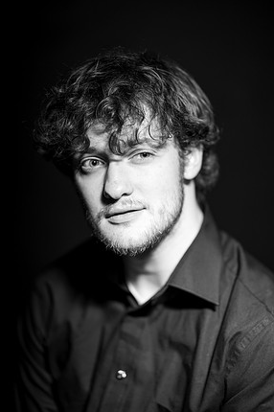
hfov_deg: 12.4
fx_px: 1258
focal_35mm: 110
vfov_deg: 18.6
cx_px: 143
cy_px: 207
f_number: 1.4
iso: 100
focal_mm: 105
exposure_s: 1/200
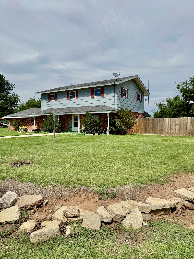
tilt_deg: -2.3
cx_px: 97
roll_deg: +0.3
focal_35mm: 24
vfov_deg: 71.6
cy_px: 130
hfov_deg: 56.8
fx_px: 179
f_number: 1.78
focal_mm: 6.76
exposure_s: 1/9009
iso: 80
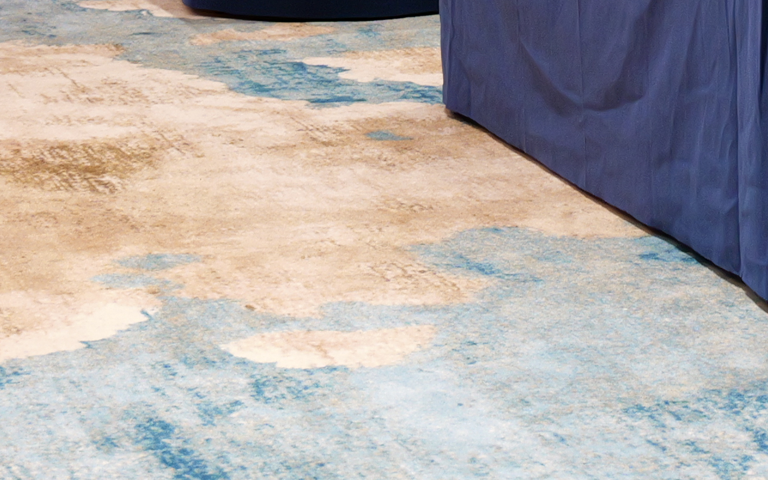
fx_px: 3935
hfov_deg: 11.0
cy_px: -665
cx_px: 773
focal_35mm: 188
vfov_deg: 6.6
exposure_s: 1/60
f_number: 5.6
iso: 2000
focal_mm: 40
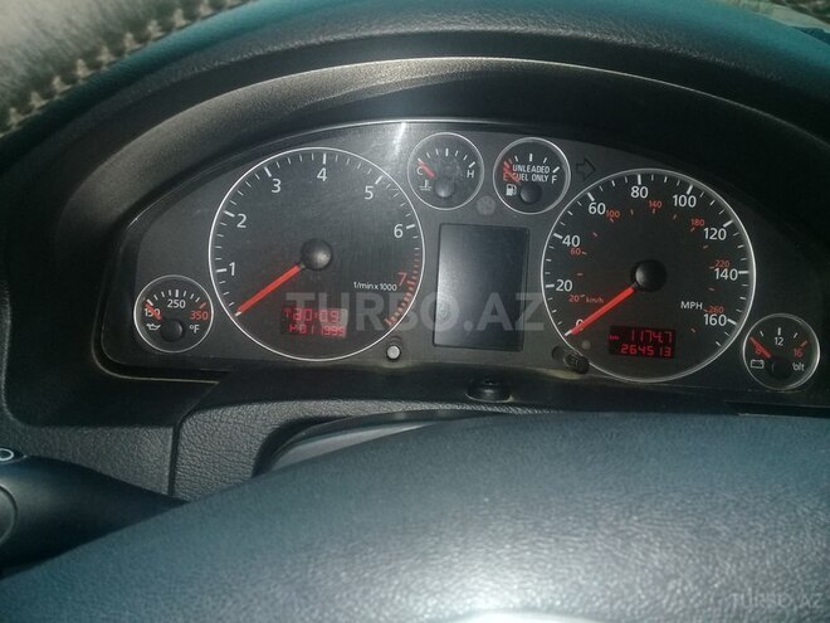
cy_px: 312
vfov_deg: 45.4
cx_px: 415
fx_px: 743
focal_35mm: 31
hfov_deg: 58.4
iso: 100
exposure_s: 1/33
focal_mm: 3.3
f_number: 2.2
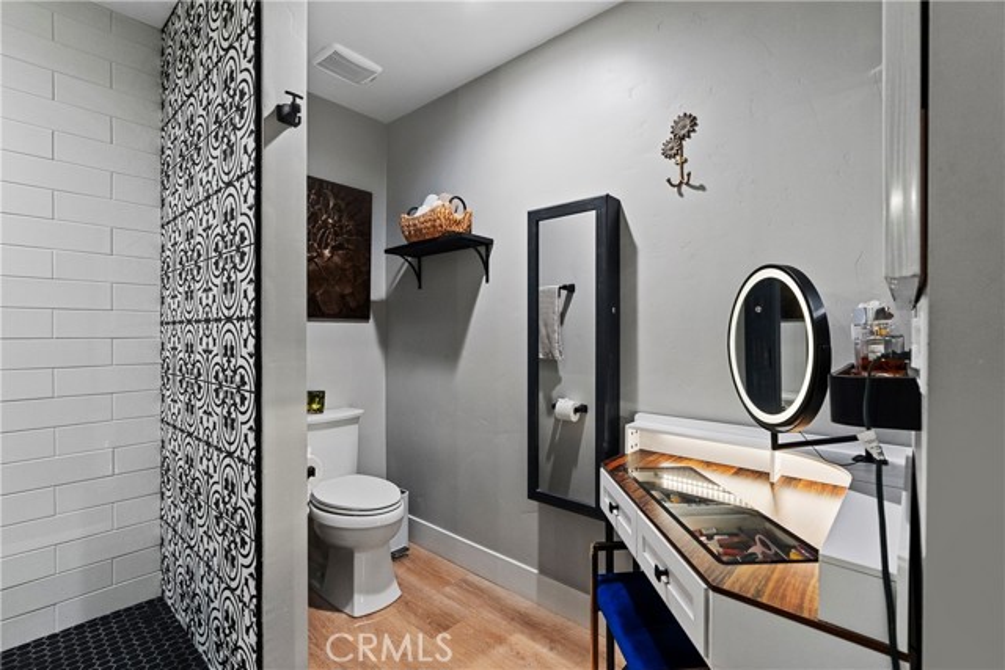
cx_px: 502
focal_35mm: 16
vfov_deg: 73.8
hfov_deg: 96.7
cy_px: 335
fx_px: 447
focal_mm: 16
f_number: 8
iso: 1600
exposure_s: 1/25
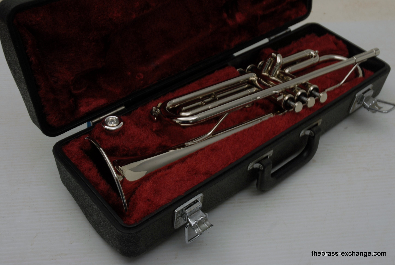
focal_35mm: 46
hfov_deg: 42.2
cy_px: 132
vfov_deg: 29.1
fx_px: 511
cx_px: 198
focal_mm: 31
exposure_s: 1/2.5
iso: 100
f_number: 8
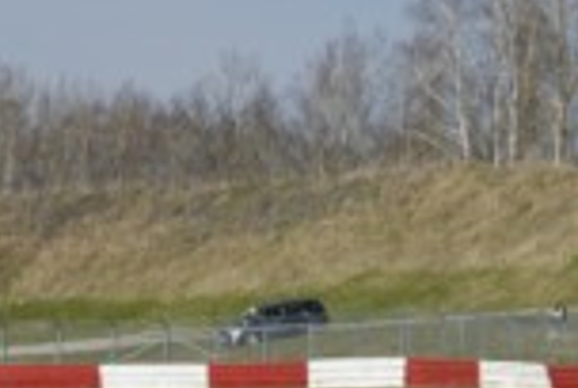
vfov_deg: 2.9
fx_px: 7754
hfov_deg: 4.3
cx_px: 118
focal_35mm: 482
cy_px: 489
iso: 125
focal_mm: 147
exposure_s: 1/1000
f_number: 3.5
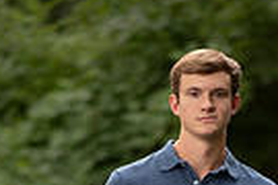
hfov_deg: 7.3
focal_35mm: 283
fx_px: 2185
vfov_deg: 4.8
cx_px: 198
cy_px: 399
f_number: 1.8
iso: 125
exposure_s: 1/250
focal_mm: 85
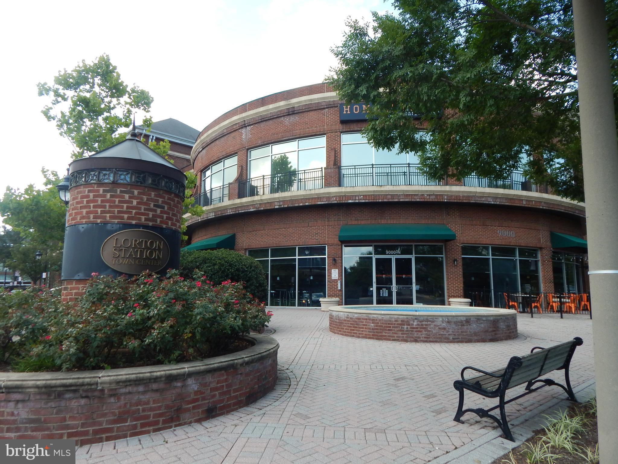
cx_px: 309
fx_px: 393
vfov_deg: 61.1
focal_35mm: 22
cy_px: 232
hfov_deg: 76.4
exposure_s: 1/500
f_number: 3
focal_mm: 4
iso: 125
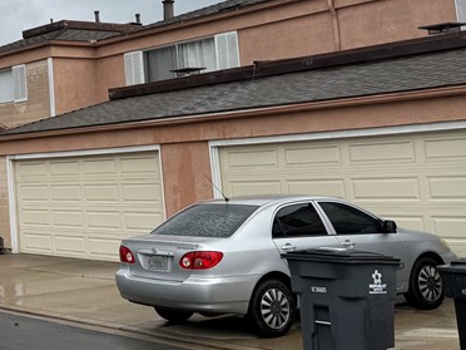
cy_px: 44
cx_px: -111
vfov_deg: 21.8
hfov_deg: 25.9
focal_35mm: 66
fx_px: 888
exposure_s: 1/2907
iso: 80
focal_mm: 6.76
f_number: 1.78
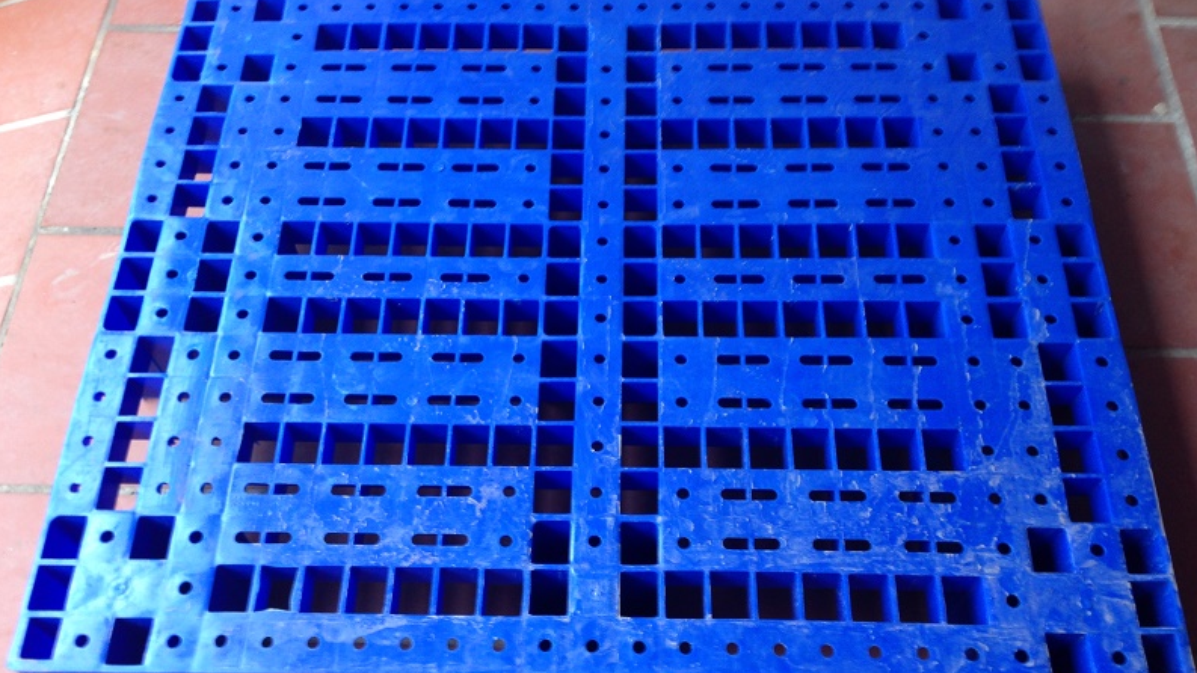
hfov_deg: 54.0
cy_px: 453
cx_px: 583
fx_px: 1174
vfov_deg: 31.7
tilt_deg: -60.6
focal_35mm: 37
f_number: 2.4
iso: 50
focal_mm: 4.12
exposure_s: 1/20
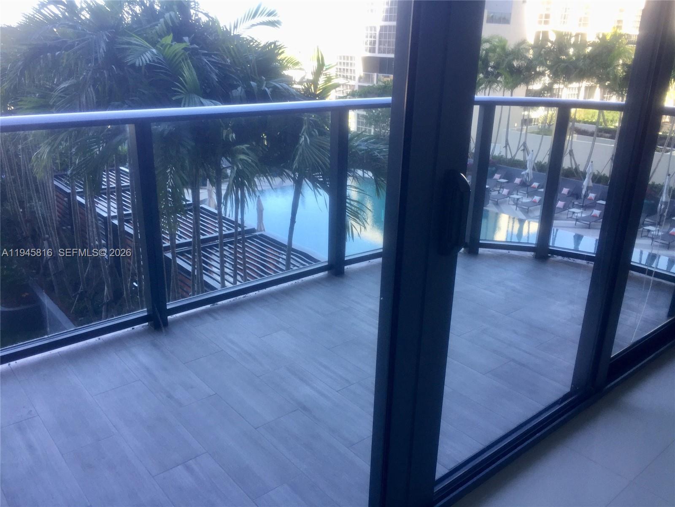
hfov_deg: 61.7
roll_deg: -2.7
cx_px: 338
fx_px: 565
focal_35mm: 29
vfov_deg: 48.2
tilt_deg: -18.3
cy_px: 254
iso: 32
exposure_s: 1/60
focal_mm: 4.15
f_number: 2.2
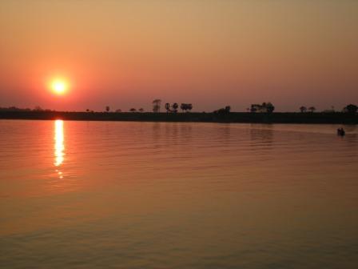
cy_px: 134
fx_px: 579
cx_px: 179
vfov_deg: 26.1
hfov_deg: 34.3
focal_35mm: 56
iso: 64
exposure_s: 1/158
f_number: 5.6
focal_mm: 9.3
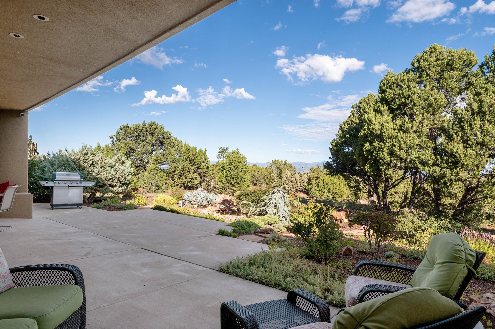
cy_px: 164
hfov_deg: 76.1
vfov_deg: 55.0
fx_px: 316
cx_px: 248
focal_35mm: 23
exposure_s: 1/320
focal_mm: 23
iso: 400
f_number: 11
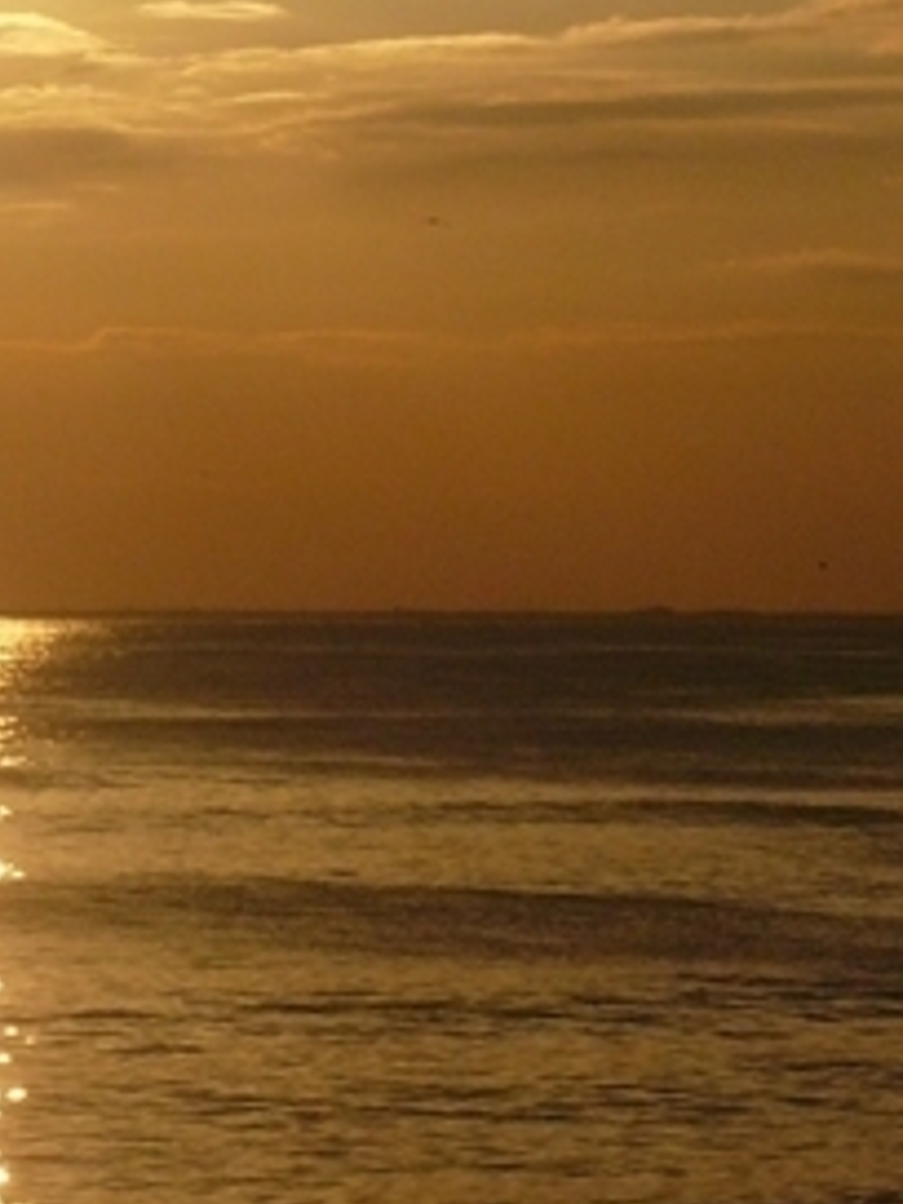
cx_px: -208
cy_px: 629
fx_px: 9530
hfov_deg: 5.4
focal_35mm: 274
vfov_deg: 7.2
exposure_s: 1/400
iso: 100
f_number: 16
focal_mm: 15.5
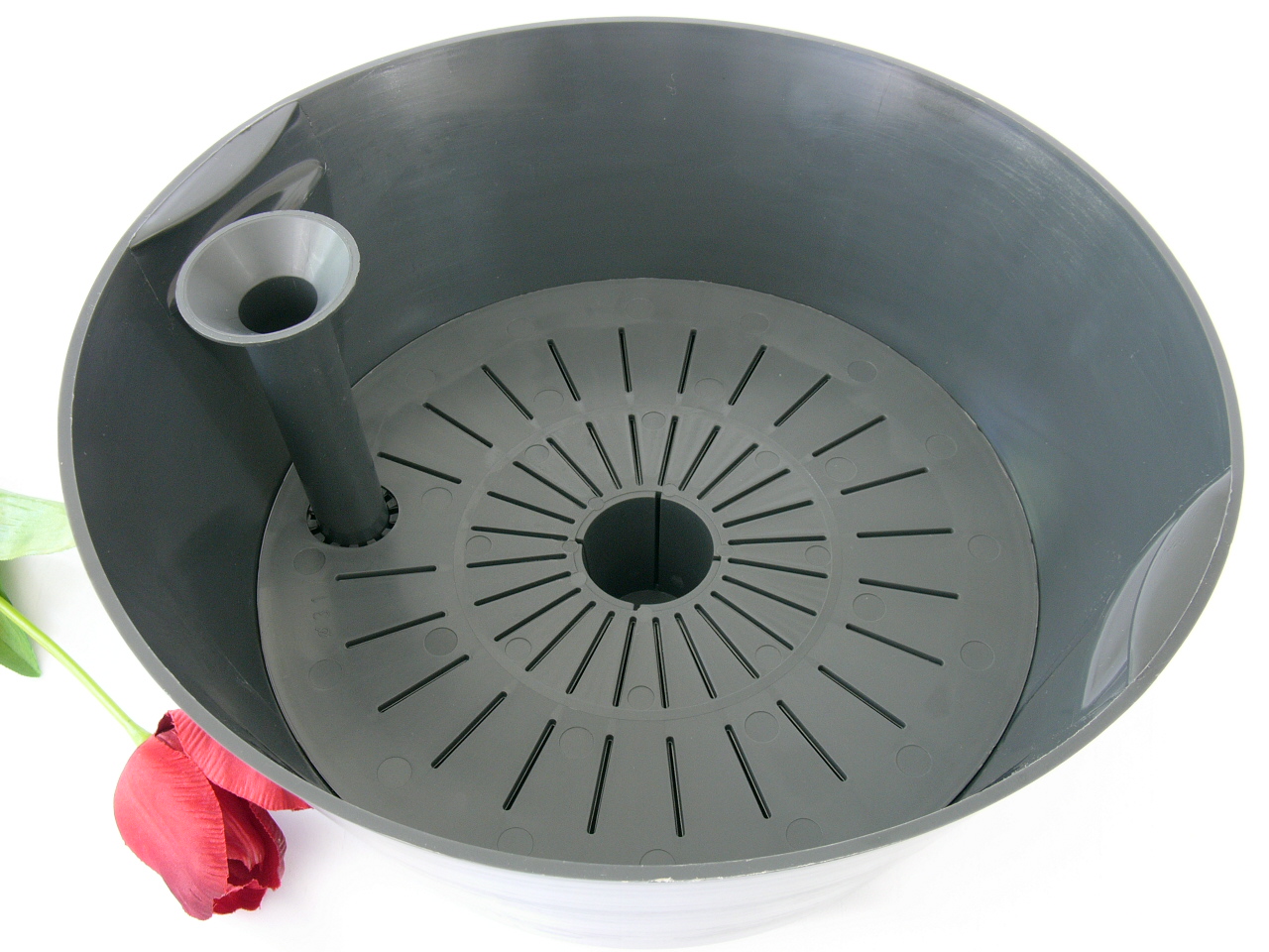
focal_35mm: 49
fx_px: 1796
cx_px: 634
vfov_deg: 29.7
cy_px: 476
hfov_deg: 38.9
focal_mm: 12.3
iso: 100
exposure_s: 1/1.3
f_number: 5.6
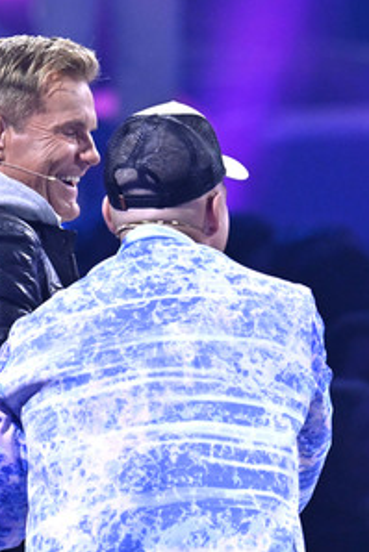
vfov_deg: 3.4
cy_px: 276
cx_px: 125
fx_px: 9290
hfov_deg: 2.3
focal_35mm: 605
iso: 5000
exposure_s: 1/640
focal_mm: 400
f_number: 5.6
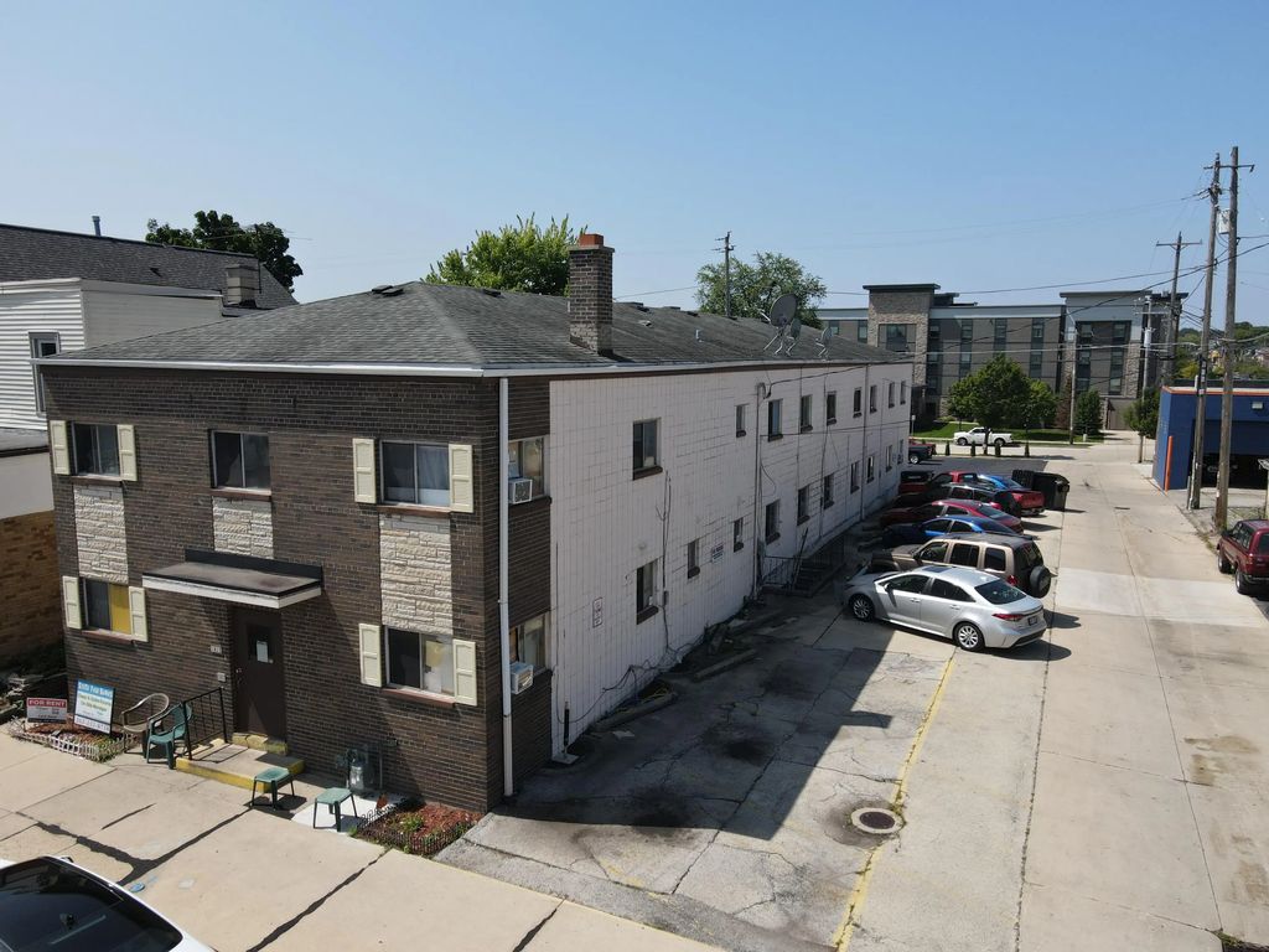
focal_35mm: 24
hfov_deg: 71.6
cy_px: 476
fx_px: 880
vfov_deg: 56.8
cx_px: 634
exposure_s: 1/725
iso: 100
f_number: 2.8
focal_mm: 4.5
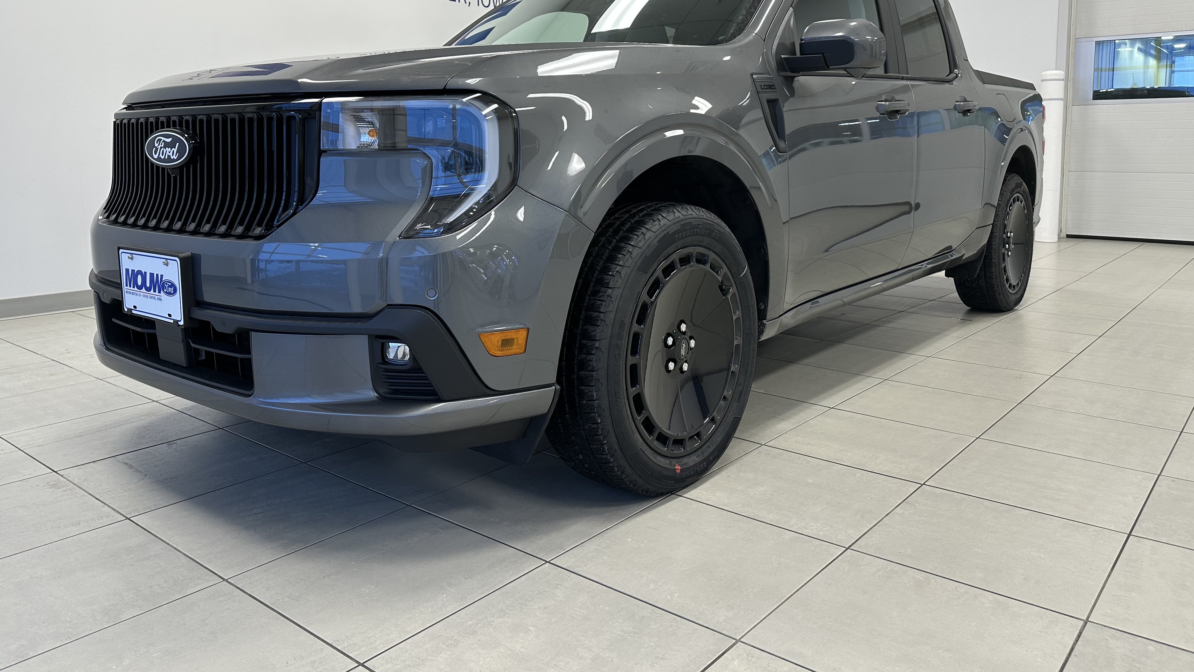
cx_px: 603
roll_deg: +0.6
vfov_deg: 42.3
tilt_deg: -5.2
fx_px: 855
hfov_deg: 69.9
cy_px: 222
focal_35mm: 27
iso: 100
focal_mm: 6.86
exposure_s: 1/120
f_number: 1.78
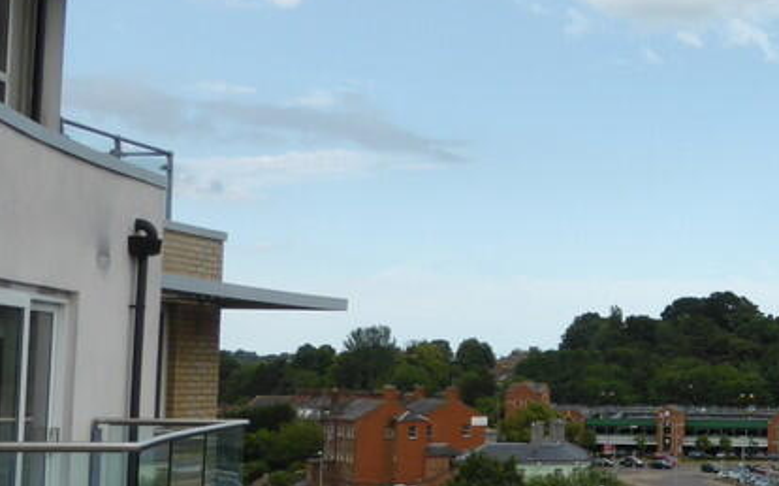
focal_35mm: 63
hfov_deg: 28.9
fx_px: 1336
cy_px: 290
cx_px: 888
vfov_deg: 20.6
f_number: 3.3
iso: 100
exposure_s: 1/800
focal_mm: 4.3
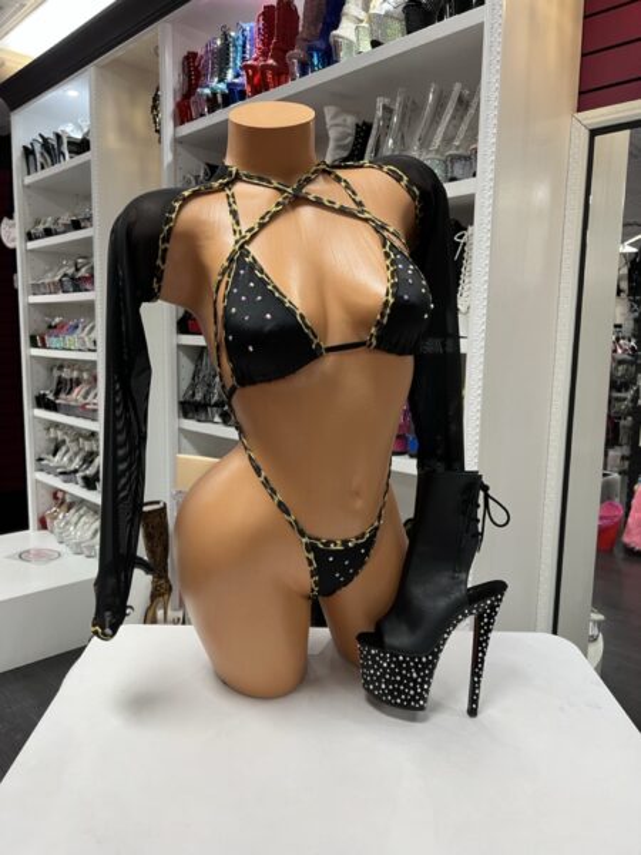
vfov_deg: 67.3
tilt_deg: -7.6
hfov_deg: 53.1
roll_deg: +0.3
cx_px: 320
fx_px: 642
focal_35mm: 26
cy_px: 428
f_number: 1.5
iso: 100
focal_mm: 5.7
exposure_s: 1/60
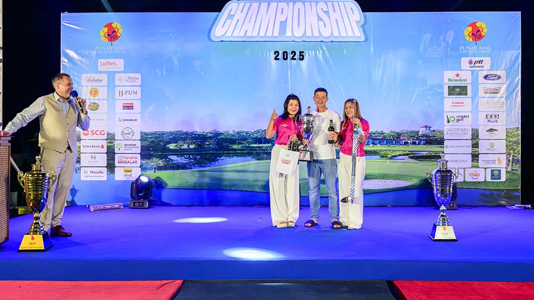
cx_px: 270
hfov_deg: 61.0
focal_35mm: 32
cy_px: 126
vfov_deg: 36.6
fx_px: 453
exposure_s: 1/200
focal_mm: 30
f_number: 6.3
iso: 2000
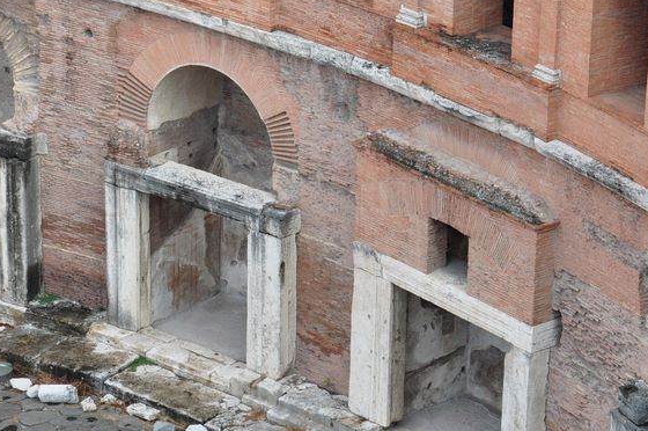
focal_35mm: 159
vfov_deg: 8.6
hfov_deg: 12.9
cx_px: 452
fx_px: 2859
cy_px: 242
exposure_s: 1/100
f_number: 9
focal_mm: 58
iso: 200
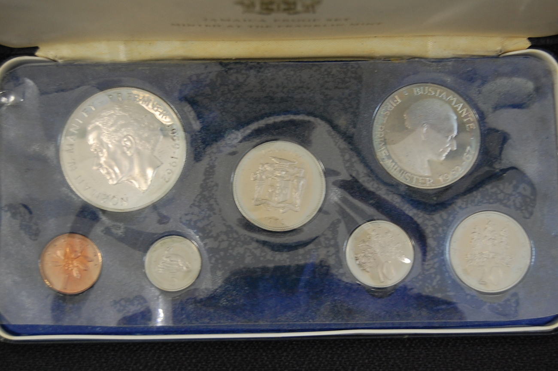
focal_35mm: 63
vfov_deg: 21.5
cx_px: 279
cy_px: 186
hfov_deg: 31.9
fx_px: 976
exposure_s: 1/20
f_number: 5.3
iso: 800
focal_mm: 42
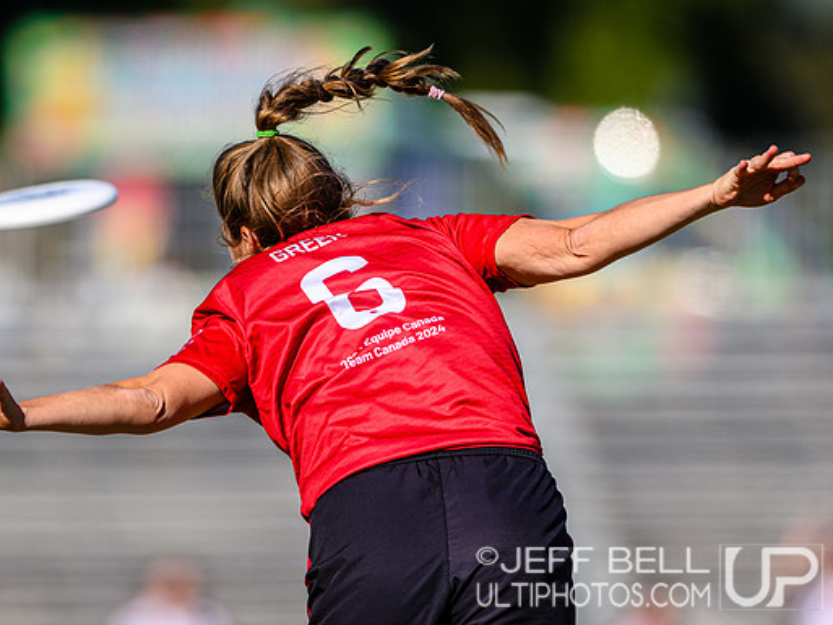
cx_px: 351
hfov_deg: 2.7
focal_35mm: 738
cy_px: 243
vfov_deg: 2.0
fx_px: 17763
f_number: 3.2
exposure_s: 1/2500
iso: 100
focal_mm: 400
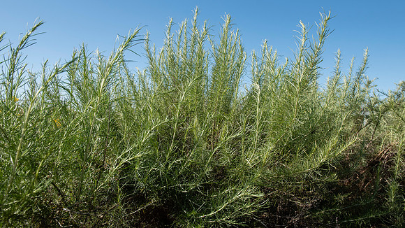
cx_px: 203
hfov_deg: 70.3
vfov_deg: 43.2
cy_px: 105
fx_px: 287
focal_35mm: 27
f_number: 8
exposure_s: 1/1000
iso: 400
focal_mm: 24
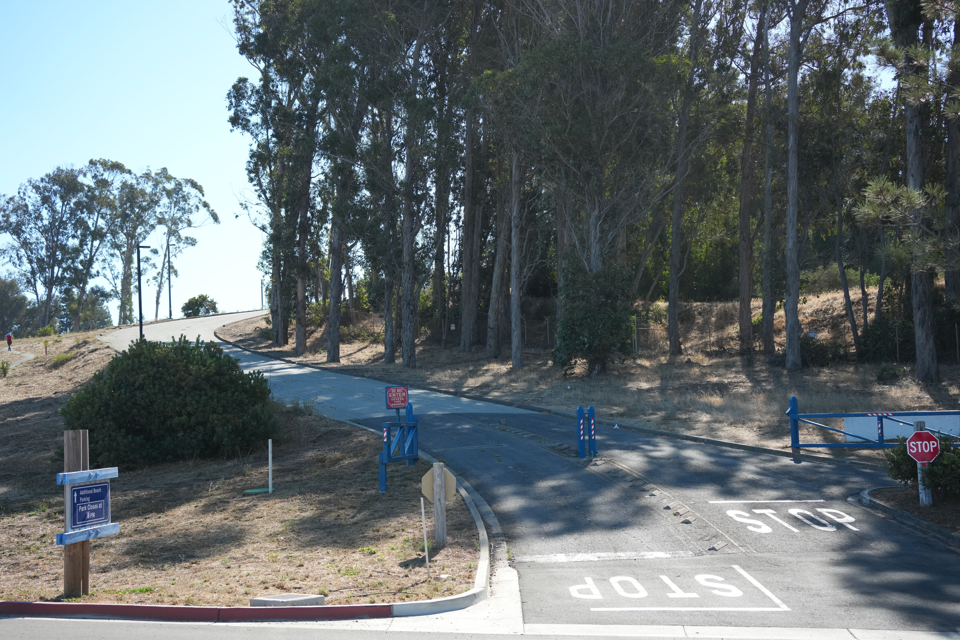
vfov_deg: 27.0
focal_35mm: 50
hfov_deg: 39.6
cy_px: 320
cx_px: 480
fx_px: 1333
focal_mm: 50
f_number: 4.5
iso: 640
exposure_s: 1/1600
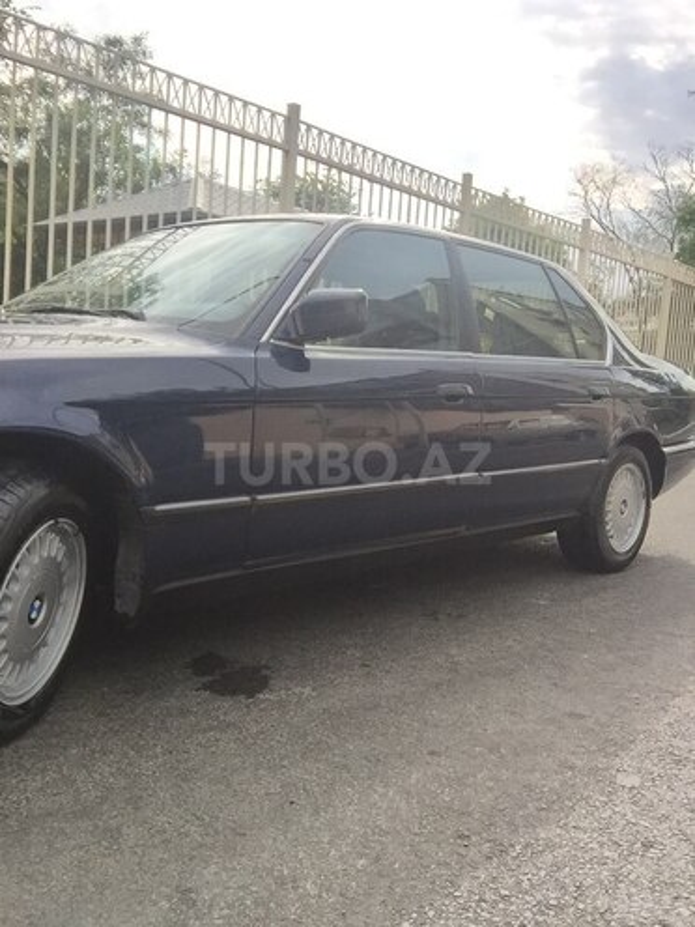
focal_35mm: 31
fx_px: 830
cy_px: 464
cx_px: 348
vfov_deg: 58.4
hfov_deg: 45.4
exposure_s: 1/389
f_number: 2.2
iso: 32
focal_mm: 2.65
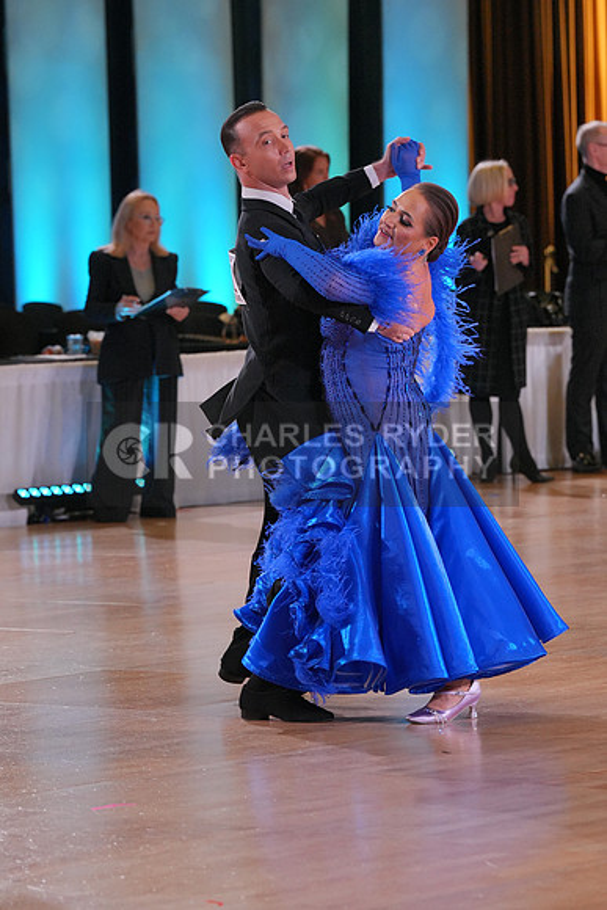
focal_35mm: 200
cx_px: 304
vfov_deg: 10.3
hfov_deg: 6.9
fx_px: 5055
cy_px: 455
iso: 4000
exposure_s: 1/400
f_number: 7.1
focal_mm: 200
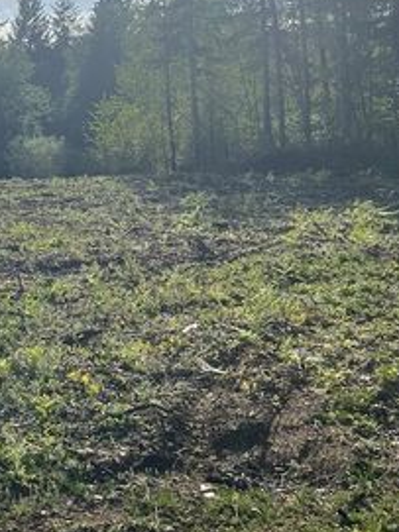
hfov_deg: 21.6
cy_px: 28
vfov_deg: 28.8
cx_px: -55
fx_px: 984
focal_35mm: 64
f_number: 1.6
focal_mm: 4.2
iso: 32
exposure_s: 1/7299
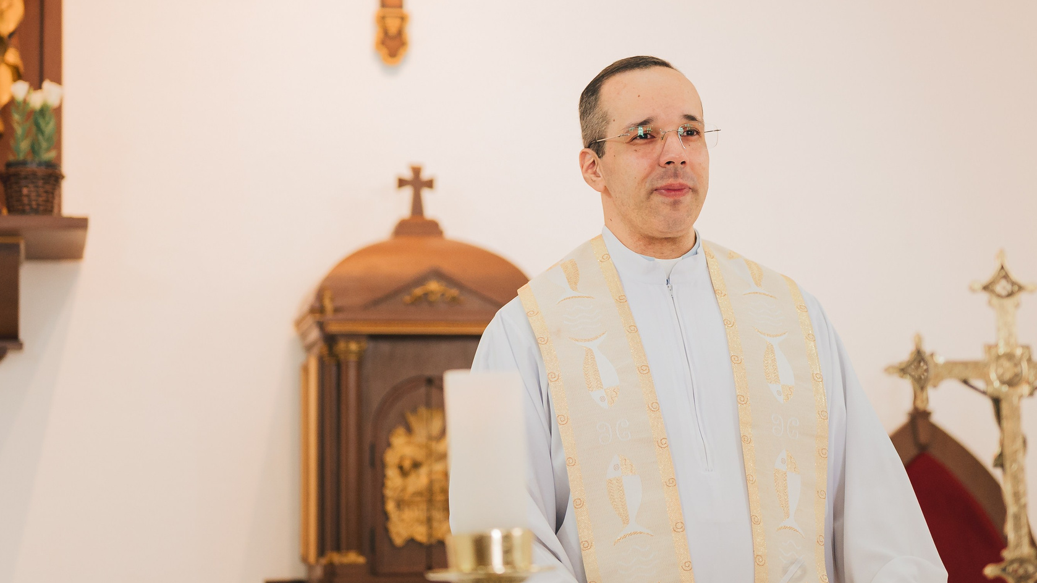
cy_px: 193
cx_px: 609
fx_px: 2282
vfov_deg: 14.5
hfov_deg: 25.6
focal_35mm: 83
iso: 1600
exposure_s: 1/250
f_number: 1.8
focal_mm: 50
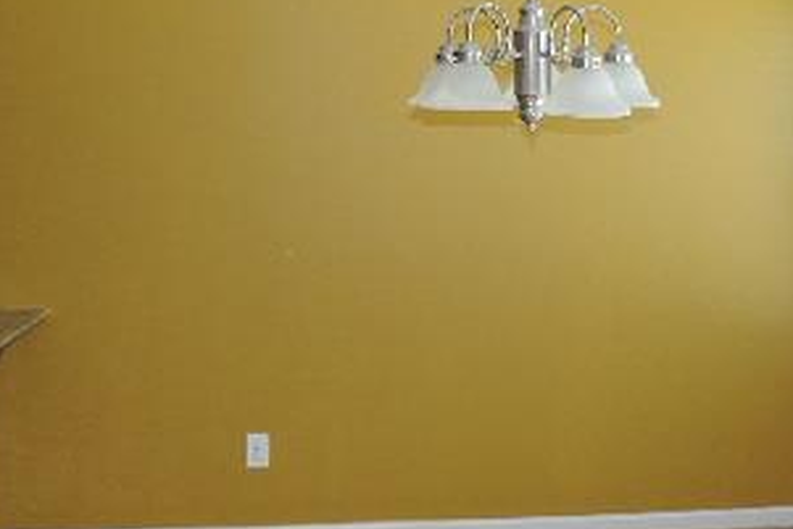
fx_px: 1168
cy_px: 179
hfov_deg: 37.1
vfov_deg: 25.4
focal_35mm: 53
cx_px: 522
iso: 90
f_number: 3
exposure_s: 1/40
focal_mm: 4.3
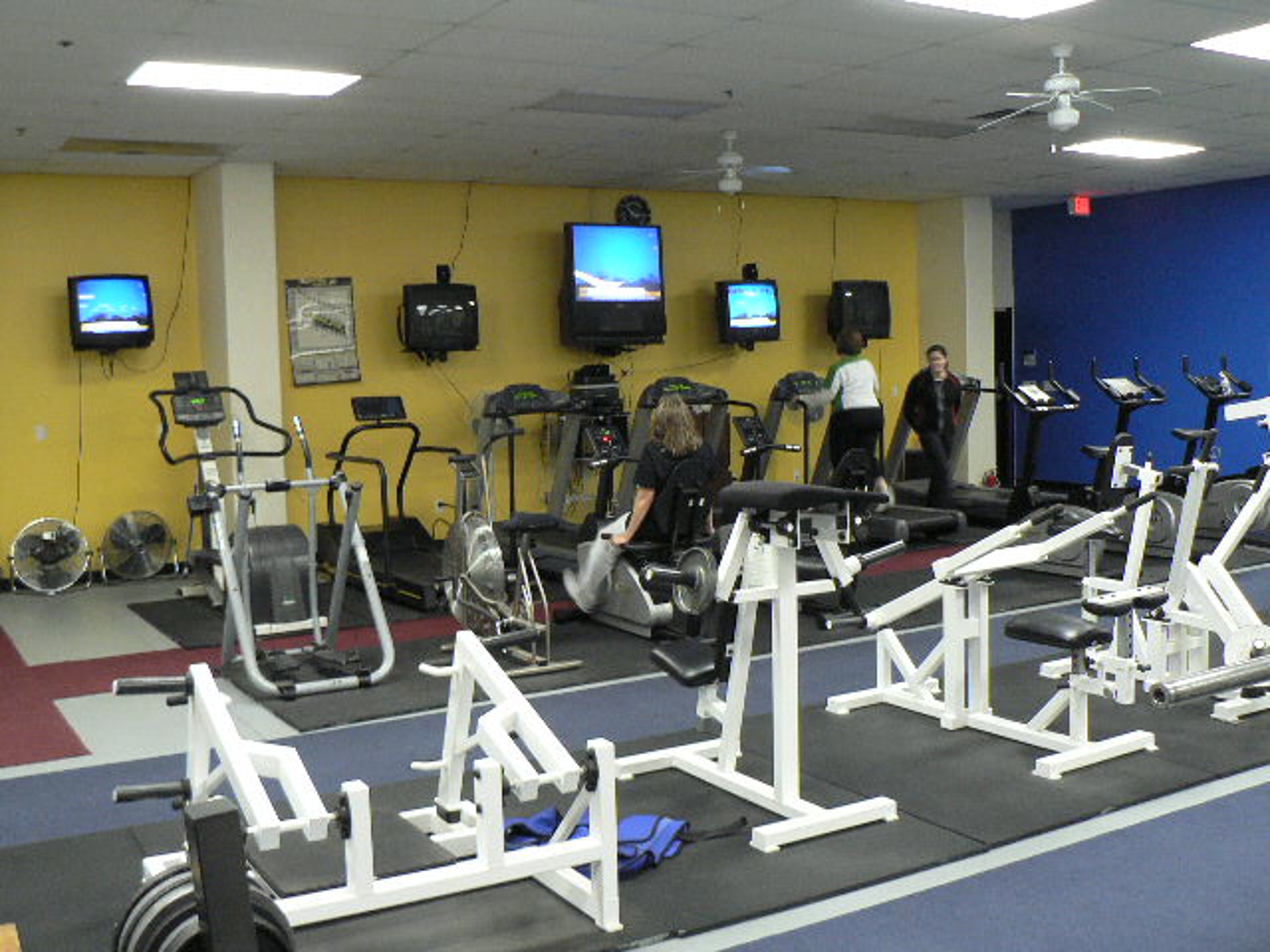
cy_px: 476
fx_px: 1321
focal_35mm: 36
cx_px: 635
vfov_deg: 39.7
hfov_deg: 51.4
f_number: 2.8
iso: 200
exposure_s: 1/8
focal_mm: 6
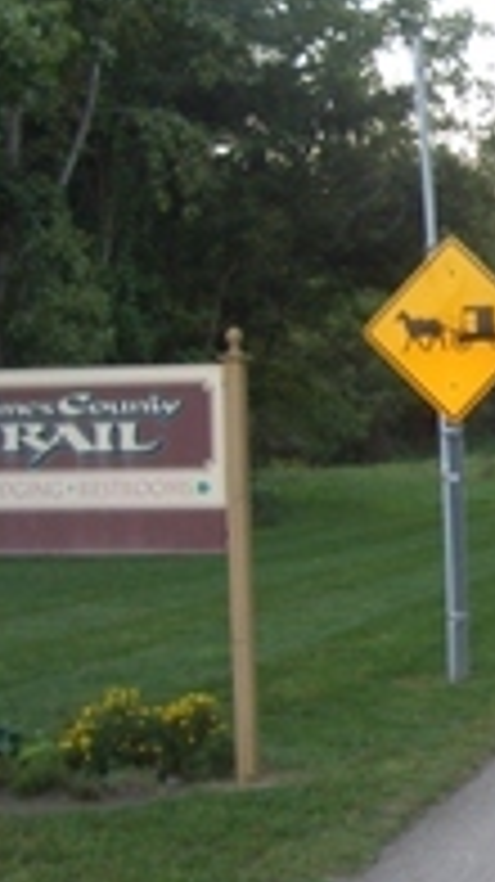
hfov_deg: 14.4
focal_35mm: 78
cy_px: 446
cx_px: 752
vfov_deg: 27.2
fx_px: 1823
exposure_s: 1/50
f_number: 2.6
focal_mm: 5.8
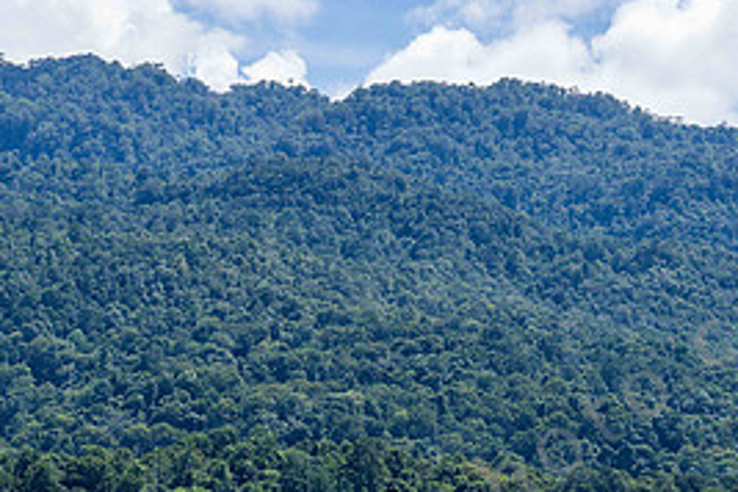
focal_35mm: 161
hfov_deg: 12.7
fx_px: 3300
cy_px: 499
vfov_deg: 8.5
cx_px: 473
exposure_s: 1/1000
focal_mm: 70
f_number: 4.5
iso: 200
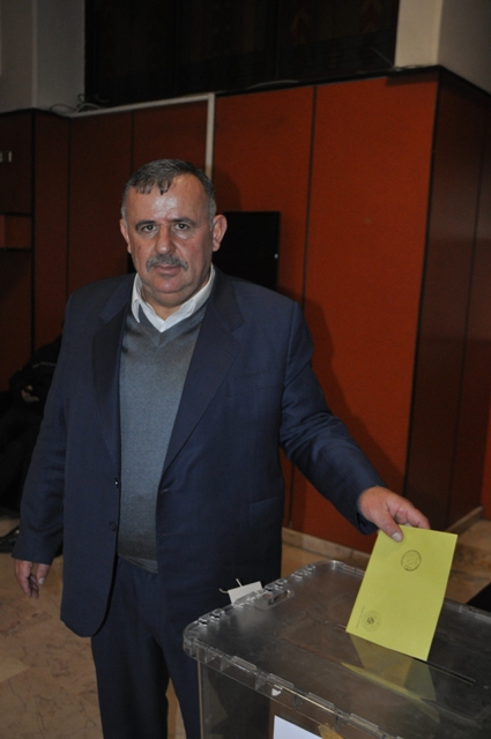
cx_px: 246
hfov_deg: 35.4
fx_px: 769
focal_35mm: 38
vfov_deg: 51.3
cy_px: 370
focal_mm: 25
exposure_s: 1/60
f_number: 3.8
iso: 800
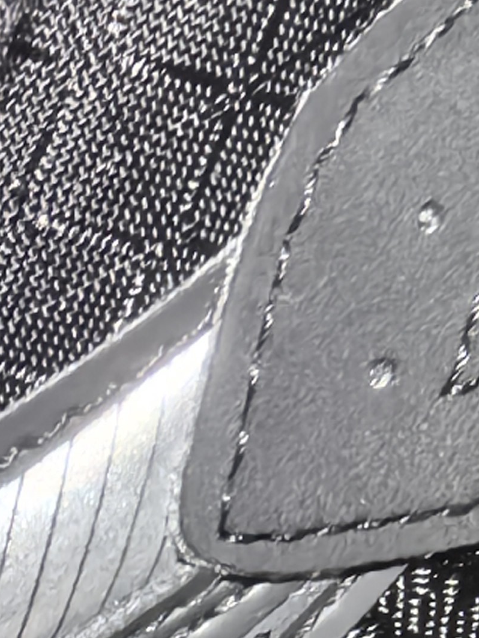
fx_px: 1918
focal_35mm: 104
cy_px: 199
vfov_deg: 18.8
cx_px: 435
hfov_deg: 14.1
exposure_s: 1/100
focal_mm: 1.95
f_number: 2.2
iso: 1000
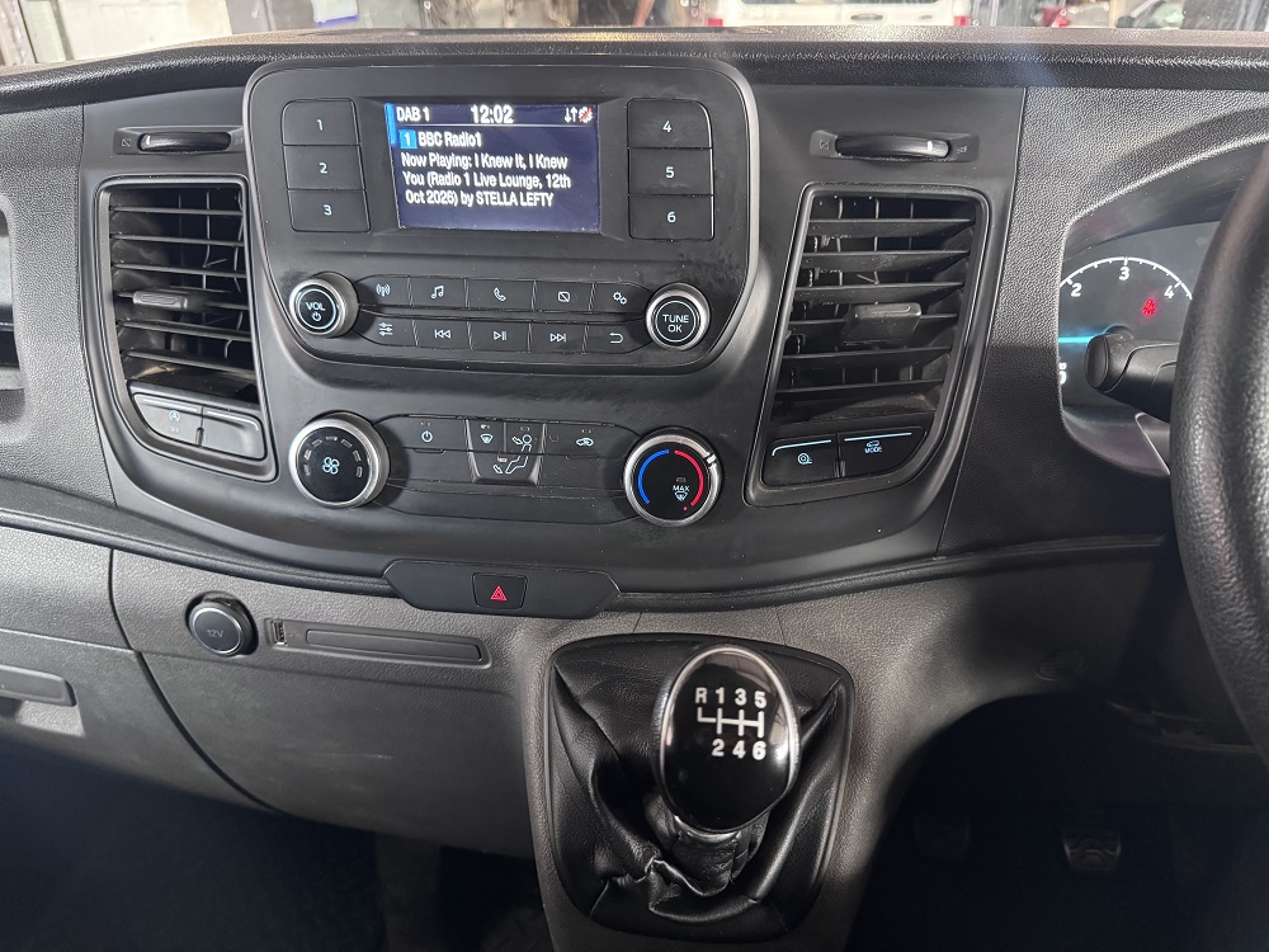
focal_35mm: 24
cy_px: 476
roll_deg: +1.5
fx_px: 880
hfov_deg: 71.6
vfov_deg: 56.8
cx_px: 634
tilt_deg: -29.2
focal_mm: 6.76
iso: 1000
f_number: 1.78
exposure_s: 1/33
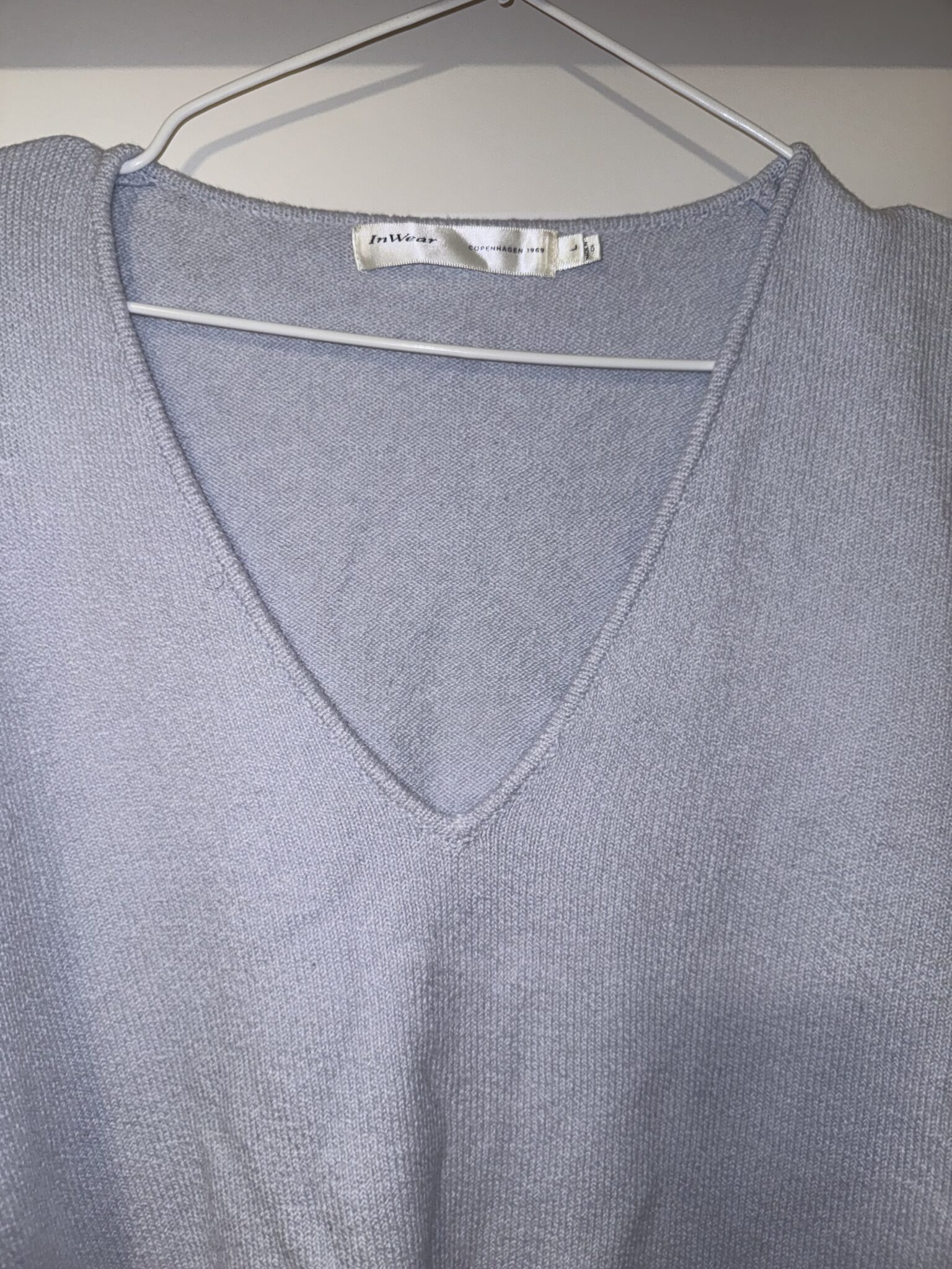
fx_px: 880
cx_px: 476
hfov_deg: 56.8
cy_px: 634
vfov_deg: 71.6
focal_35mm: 24
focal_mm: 6.76
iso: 64
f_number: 1.78
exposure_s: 1/50
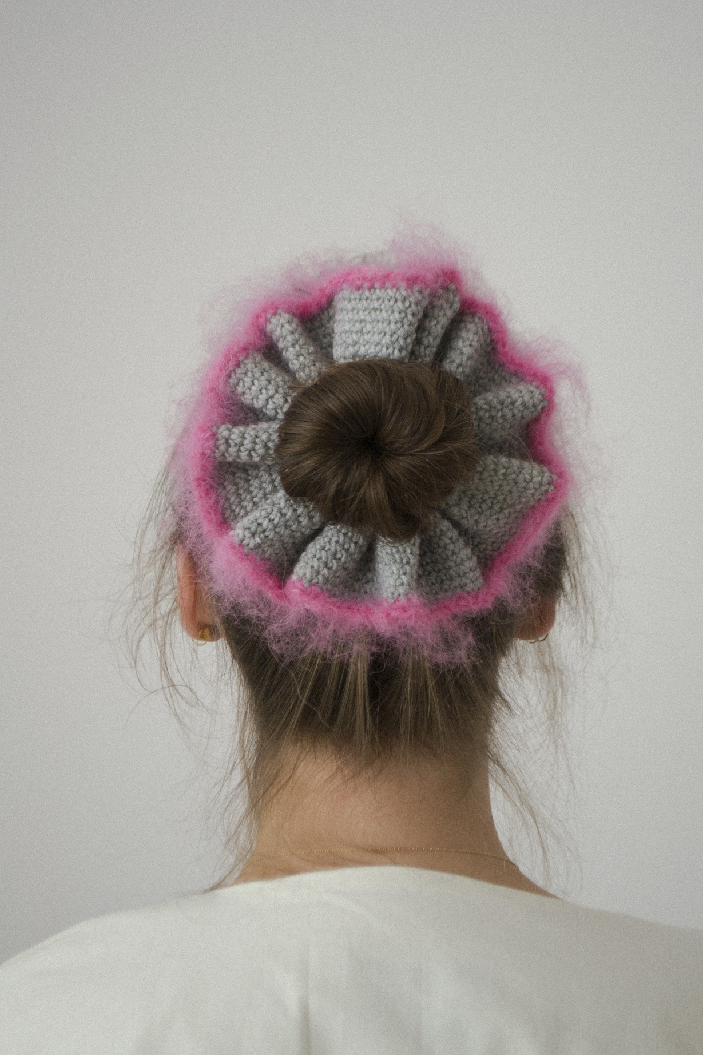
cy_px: 528
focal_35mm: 78
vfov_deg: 26.0
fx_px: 2285
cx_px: 352
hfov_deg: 17.5
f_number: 5.6
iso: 125
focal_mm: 52
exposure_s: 1/80
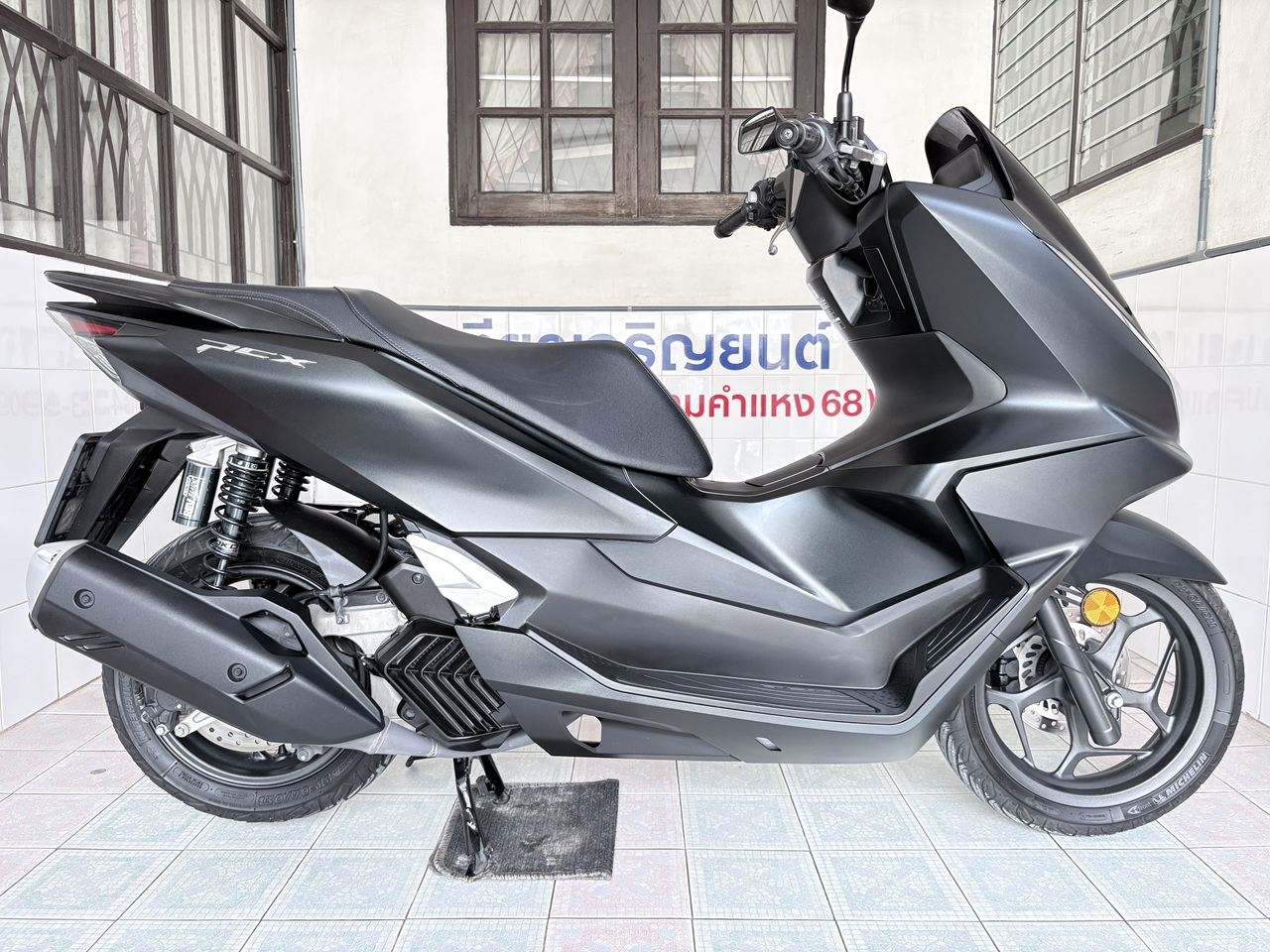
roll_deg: +0.6
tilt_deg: -5.9
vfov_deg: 53.1
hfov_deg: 67.3
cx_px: 635
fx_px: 954
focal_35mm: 26
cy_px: 476
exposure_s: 1/95
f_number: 1.6
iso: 125
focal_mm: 5.96
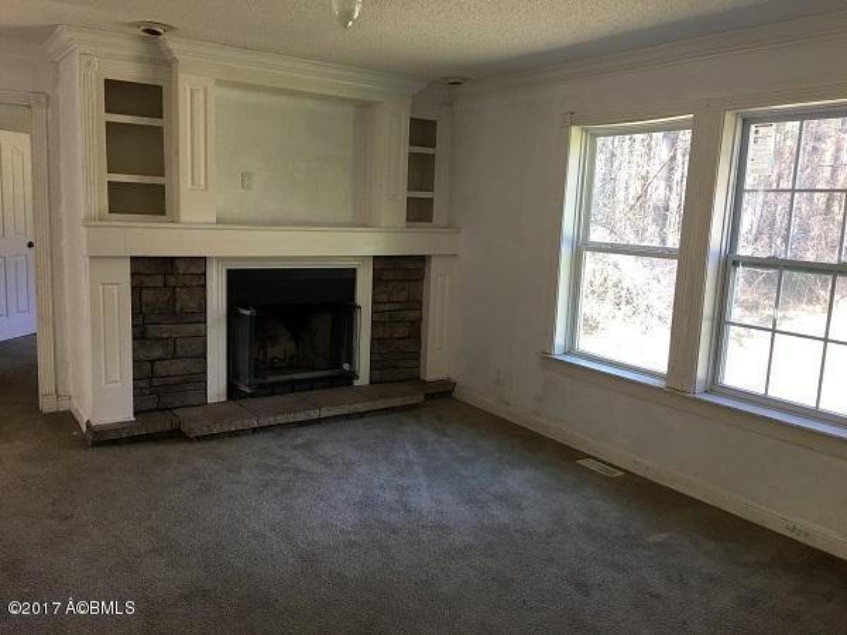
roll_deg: -2.6
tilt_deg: -8.1
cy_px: 318
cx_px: 424
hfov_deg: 61.7
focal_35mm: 29
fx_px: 710
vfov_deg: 48.2
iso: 32
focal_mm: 4.15
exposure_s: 1/30
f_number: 2.2
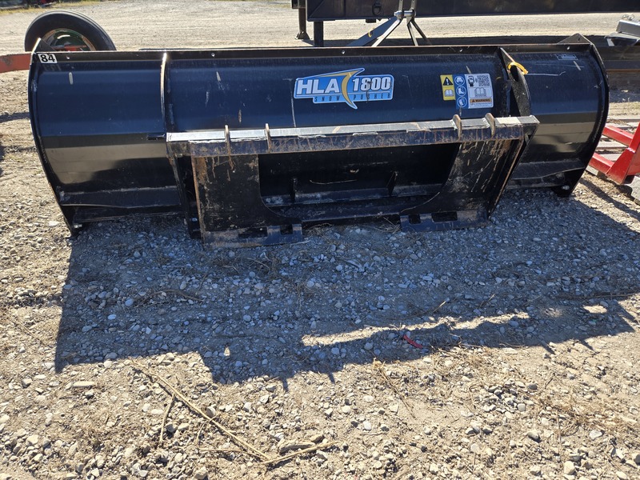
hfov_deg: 73.9
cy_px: 240
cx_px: 320
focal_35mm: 23
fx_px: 425
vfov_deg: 58.9
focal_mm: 5.4
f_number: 1.8
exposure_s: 1/563
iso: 25
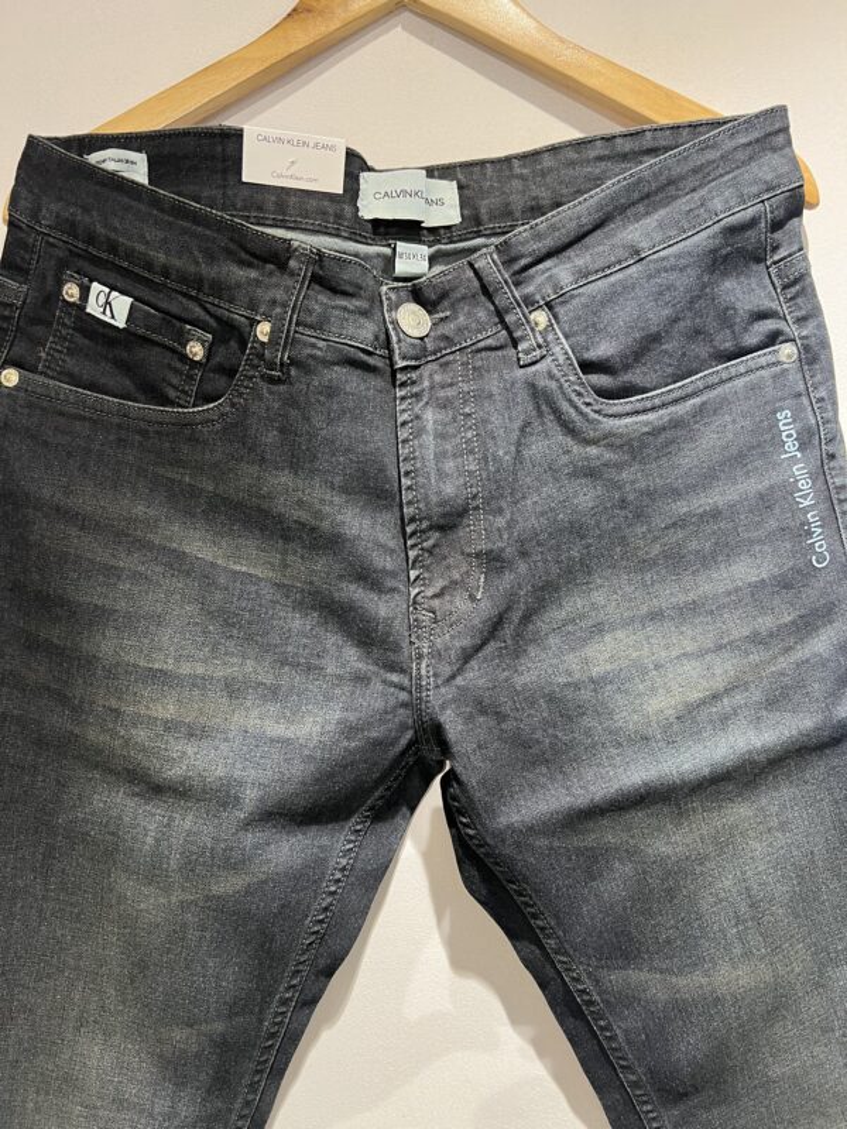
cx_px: 424
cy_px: 564
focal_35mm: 26
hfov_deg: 53.1
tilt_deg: -0.8
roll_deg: +0.0
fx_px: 848
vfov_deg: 67.3
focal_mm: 5.7
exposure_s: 1/50
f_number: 1.5
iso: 160
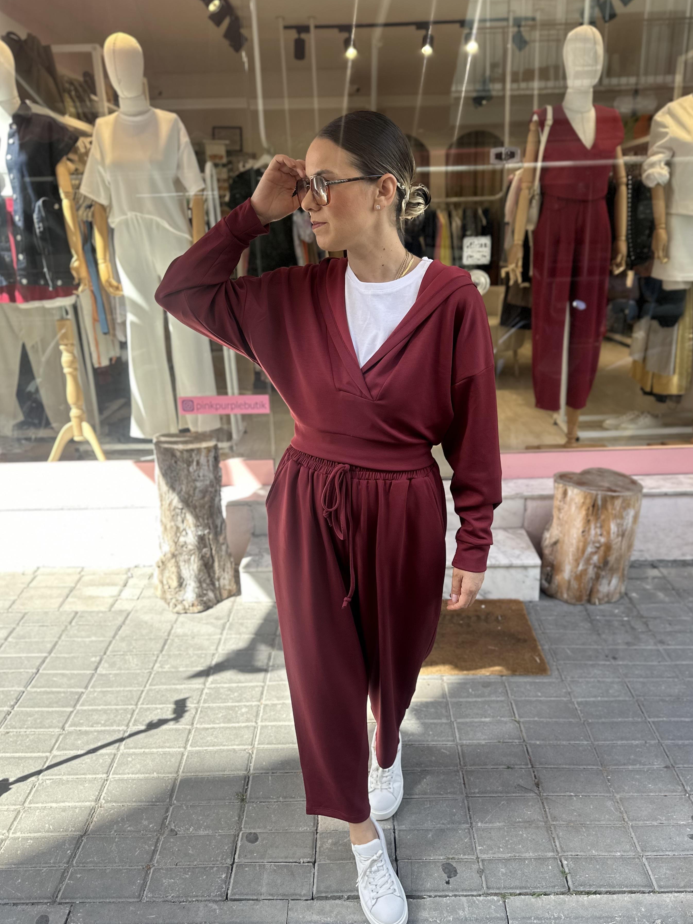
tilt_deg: -17.9
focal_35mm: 27
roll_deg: +1.4
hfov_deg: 51.3
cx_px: 365
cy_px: 475
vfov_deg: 65.3
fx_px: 721
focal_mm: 6.86
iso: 80
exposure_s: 1/471
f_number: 1.78
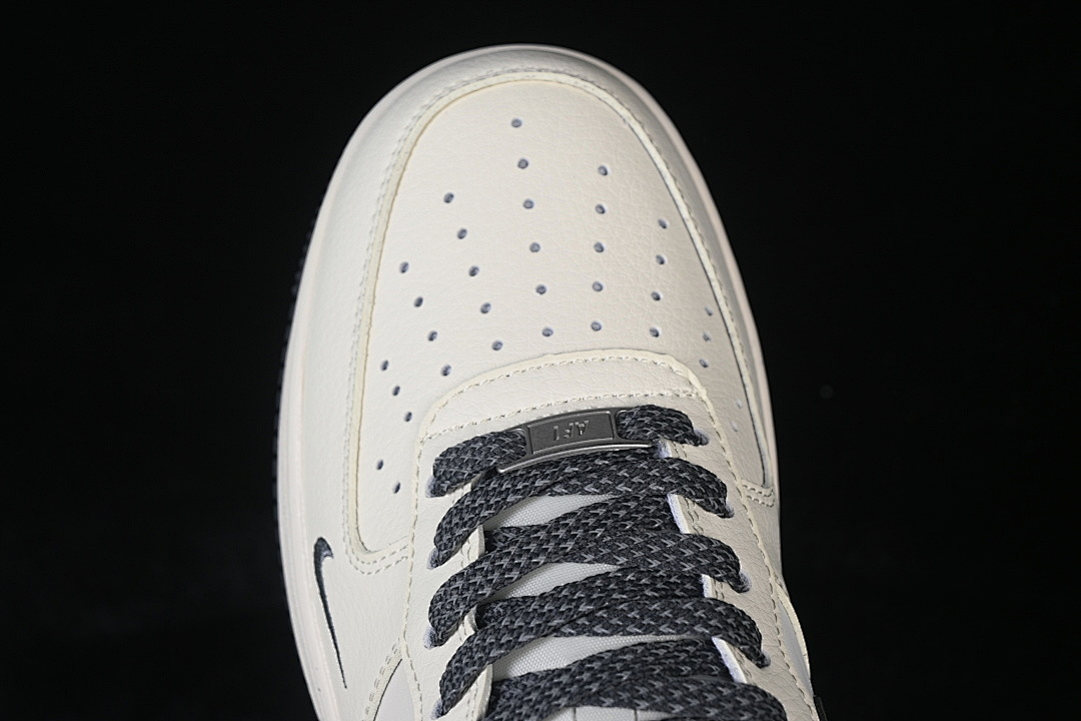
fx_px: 2252
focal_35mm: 75
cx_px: 540
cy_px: 360
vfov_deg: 18.2
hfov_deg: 27.0
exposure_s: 1/80
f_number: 7.1
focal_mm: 50
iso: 160
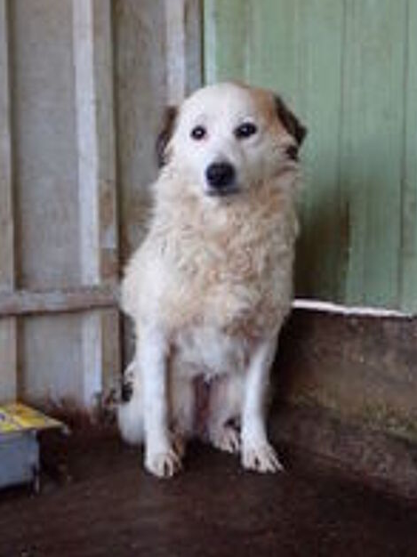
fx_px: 723
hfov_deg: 32.2
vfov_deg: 42.1
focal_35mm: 45
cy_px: 282
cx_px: 213
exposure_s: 1/500
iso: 1250
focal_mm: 7.84
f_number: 2.9
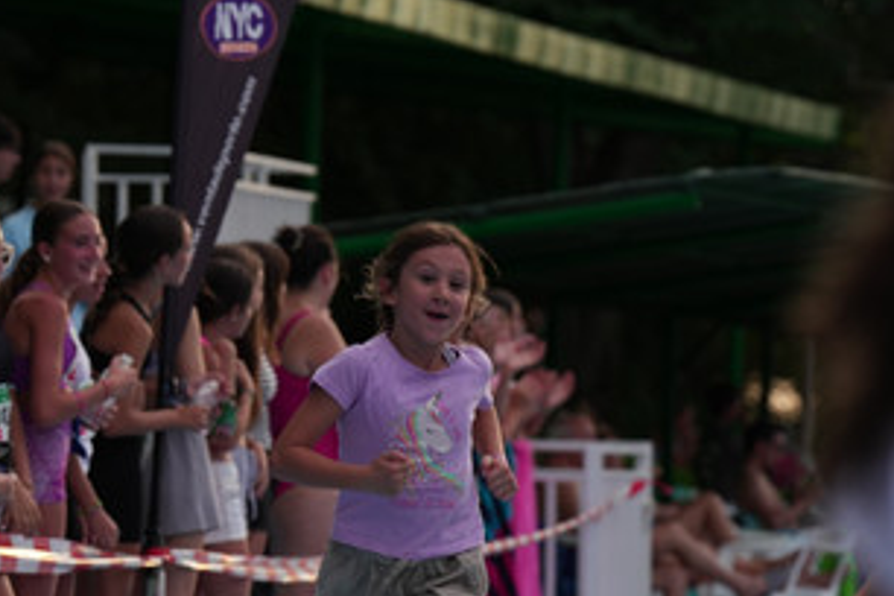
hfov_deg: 8.3
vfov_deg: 5.5
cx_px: 386
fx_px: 6158
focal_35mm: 248
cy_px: 454
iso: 500
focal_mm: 152
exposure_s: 1/1250
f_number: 4.5
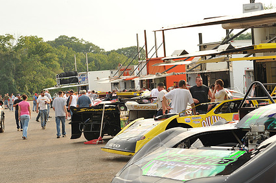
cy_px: 102
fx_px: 835
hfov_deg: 18.8
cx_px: 147
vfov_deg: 12.5
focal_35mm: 109
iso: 500
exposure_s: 1/320
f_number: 8
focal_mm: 80
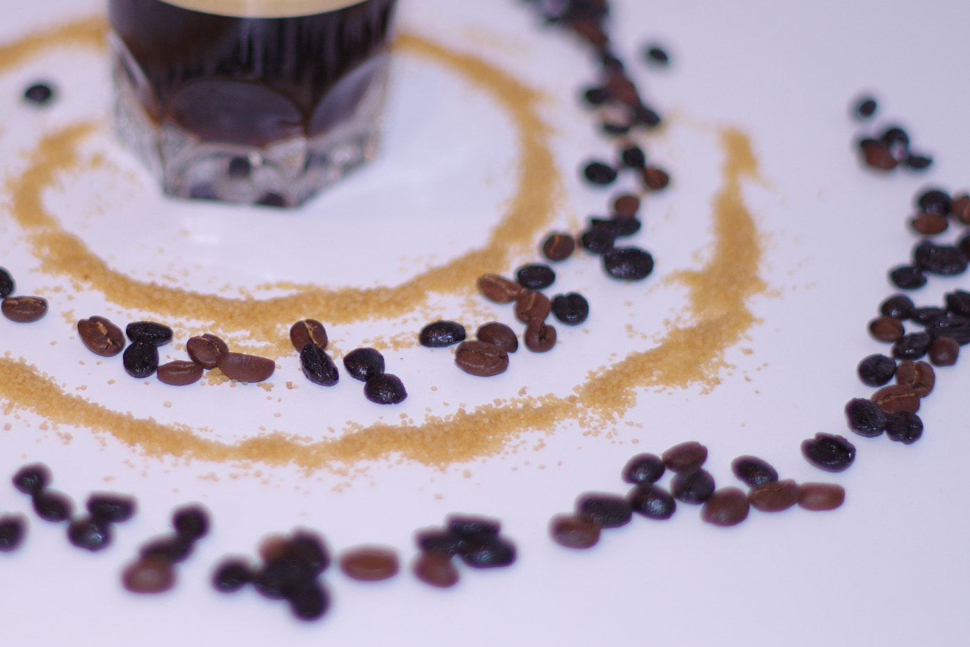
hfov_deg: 18.5
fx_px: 2964
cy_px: 181
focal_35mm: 110
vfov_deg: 12.4
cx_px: 278
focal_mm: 50
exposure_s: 1/100
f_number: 1.4
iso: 100
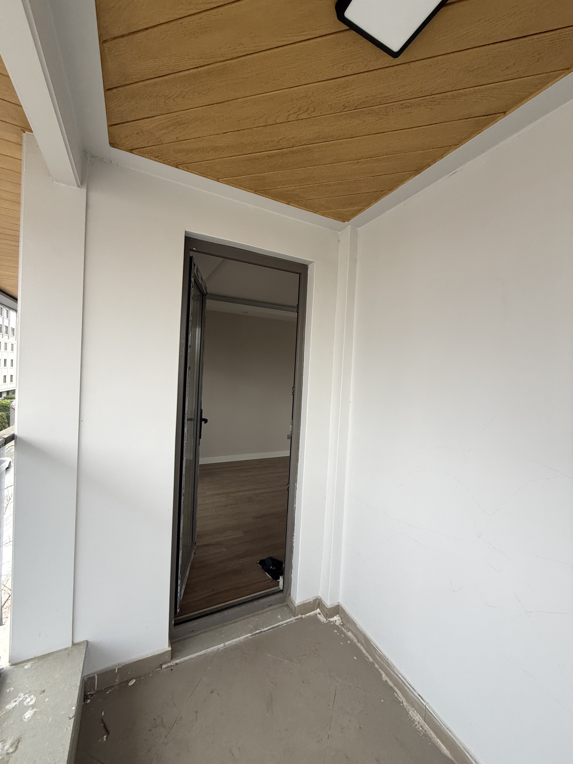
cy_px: 382
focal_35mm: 14
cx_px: 286
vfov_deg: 102.1
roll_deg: -3.2
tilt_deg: -1.3
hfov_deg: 85.7
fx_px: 309
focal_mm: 2.22
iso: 160
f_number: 2.2
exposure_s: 1/99
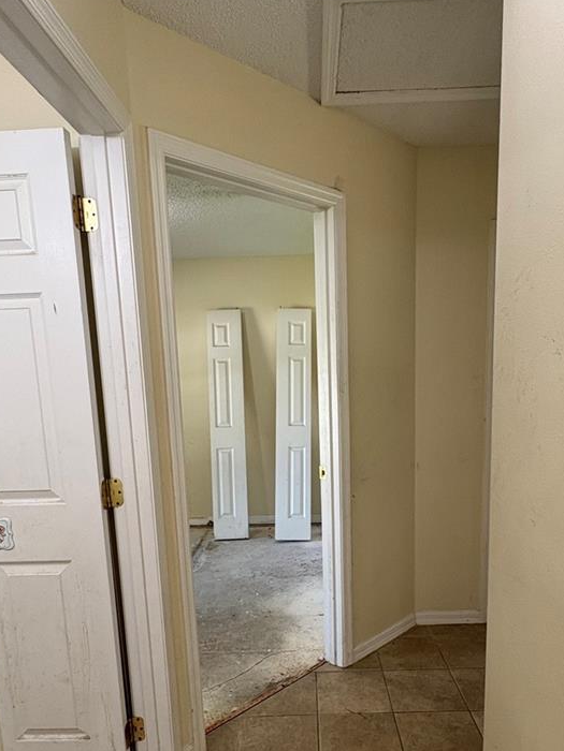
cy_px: 460
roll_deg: +1.1
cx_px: 299
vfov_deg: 70.7
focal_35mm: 24
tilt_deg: -7.8
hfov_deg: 56.8
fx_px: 521
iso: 125
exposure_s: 1/60
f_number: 2.2
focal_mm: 2.22
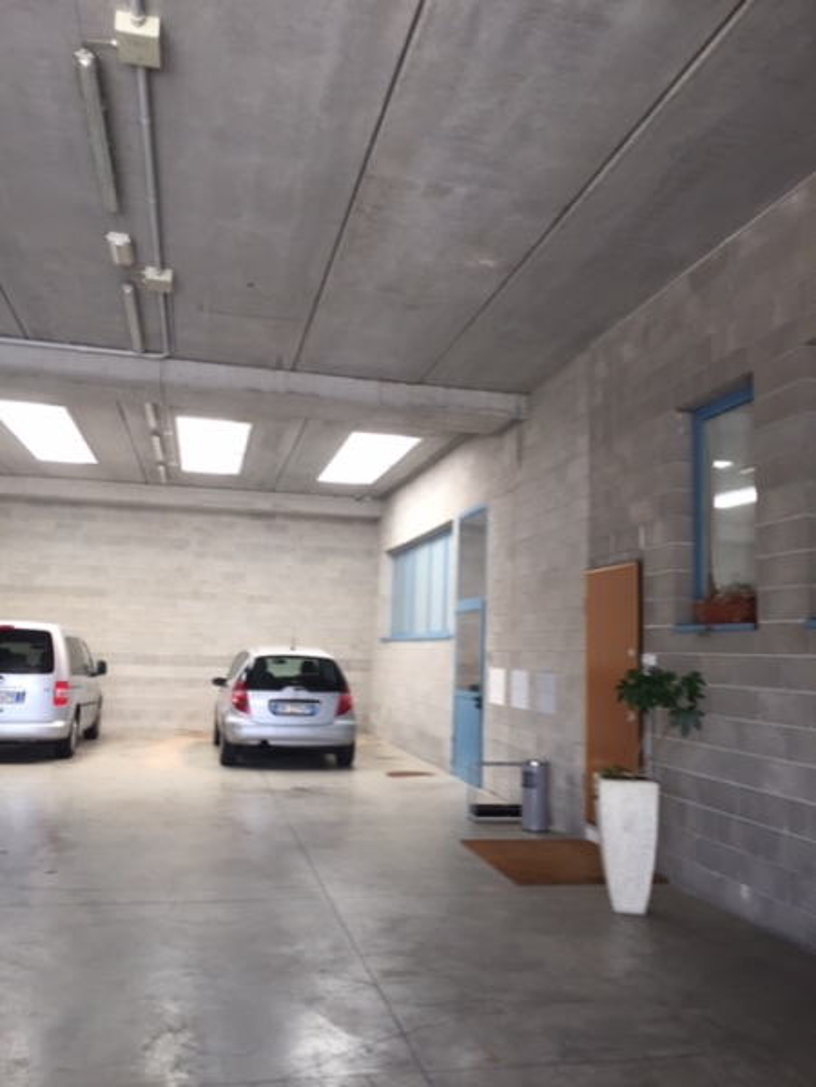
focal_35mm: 29
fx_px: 911
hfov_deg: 48.2
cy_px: 544
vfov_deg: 61.7
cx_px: 408
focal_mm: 4.15
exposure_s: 1/100
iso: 50
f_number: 2.2
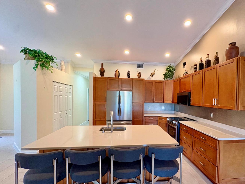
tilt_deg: -1.3
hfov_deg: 90.4
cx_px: 141
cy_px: 102
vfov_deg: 74.5
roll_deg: +1.1
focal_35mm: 17
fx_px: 120
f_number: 2.2
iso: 200
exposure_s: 1/60
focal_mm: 2.22
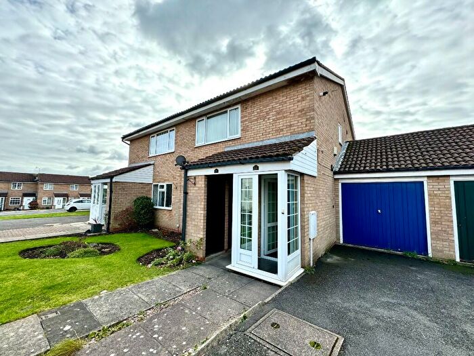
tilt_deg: +5.4
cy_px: 178
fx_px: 192
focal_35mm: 14
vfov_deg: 85.7
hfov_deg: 102.1
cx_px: 237
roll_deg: +0.3
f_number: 2.2
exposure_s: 1/587
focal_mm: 2.22
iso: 50
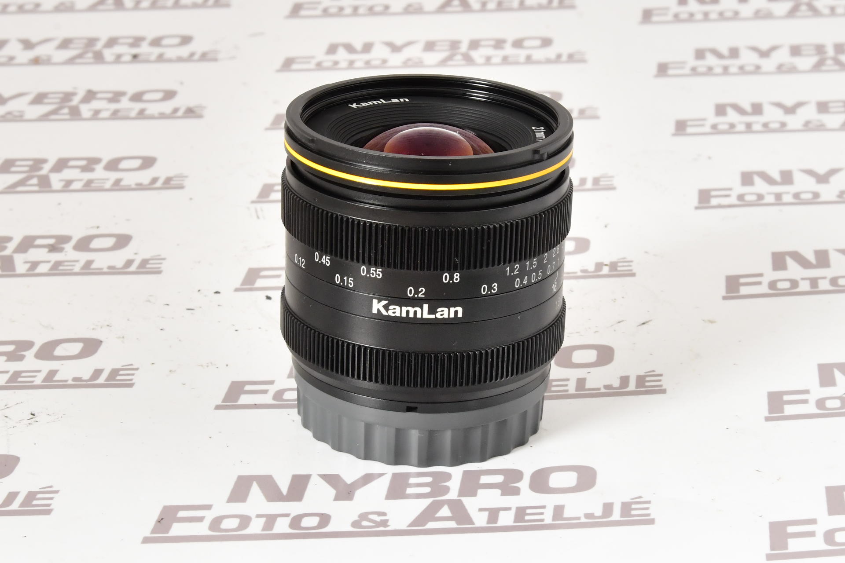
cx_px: 422
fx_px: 1127
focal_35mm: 48
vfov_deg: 28.1
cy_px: 282
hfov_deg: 41.1
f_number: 14
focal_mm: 48
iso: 1600
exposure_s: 1/160
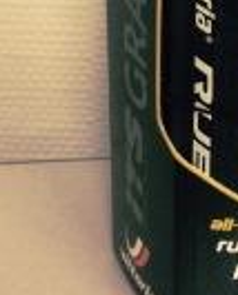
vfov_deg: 18.7
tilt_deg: -21.7
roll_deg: -0.3
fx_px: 834
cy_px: -89
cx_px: 225
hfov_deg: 16.0
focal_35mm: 95
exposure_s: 1/33
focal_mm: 4.15
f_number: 2.2
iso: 125
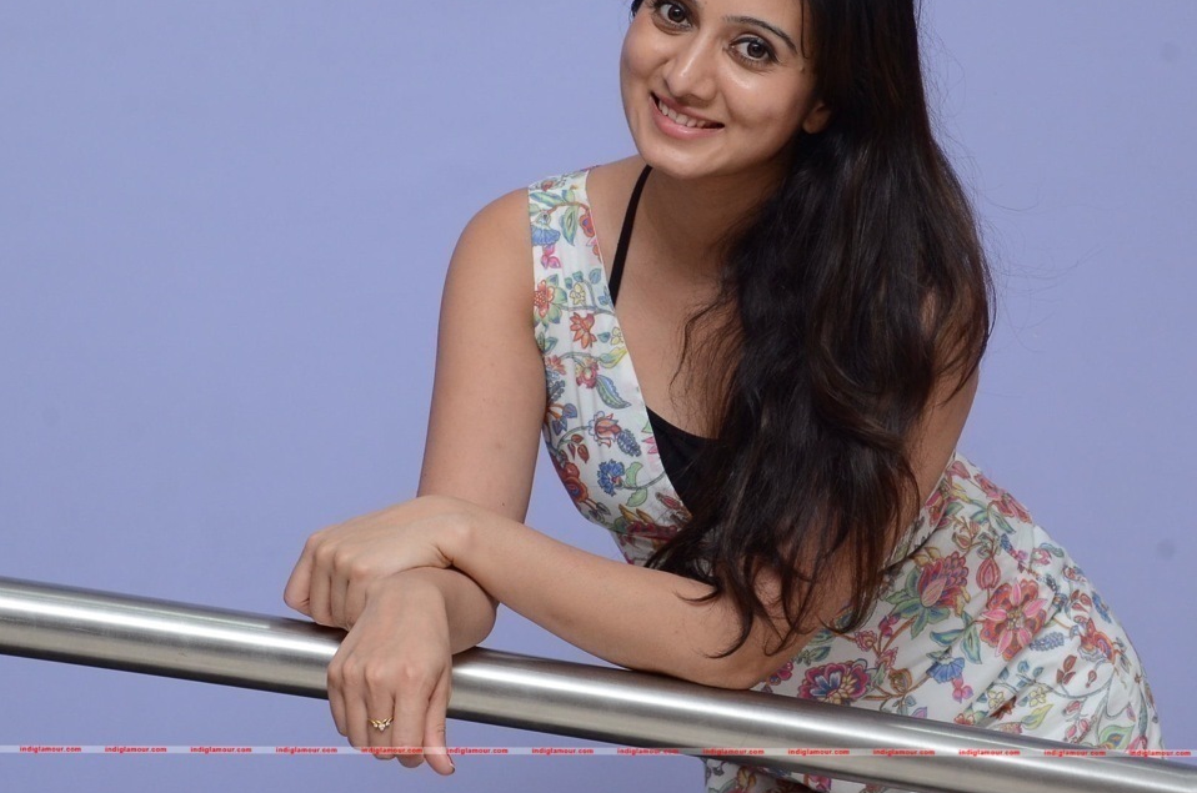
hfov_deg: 18.8
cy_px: 304
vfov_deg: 12.5
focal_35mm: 109
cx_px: 647
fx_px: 3618
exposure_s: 1/100
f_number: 7.1
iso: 1250
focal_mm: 58
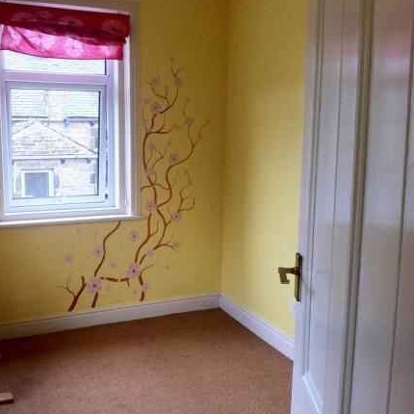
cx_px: 145
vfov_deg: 40.0
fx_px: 568
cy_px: 207
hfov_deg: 39.6
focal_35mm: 42
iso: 125
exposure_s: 1/120
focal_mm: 3.85
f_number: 2.8
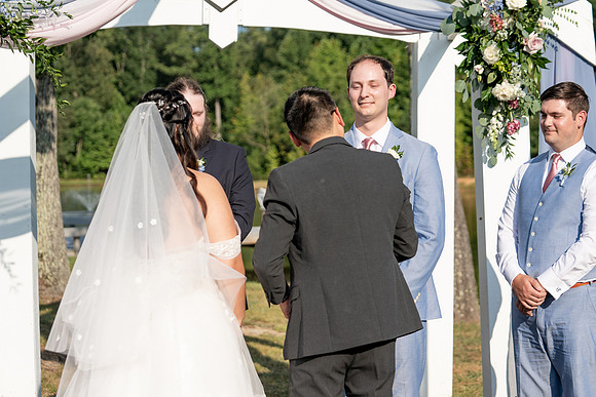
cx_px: 295
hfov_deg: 24.2
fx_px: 1391
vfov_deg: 16.3
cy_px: 197
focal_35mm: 84
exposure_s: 1/1250
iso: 100
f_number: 4
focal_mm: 76
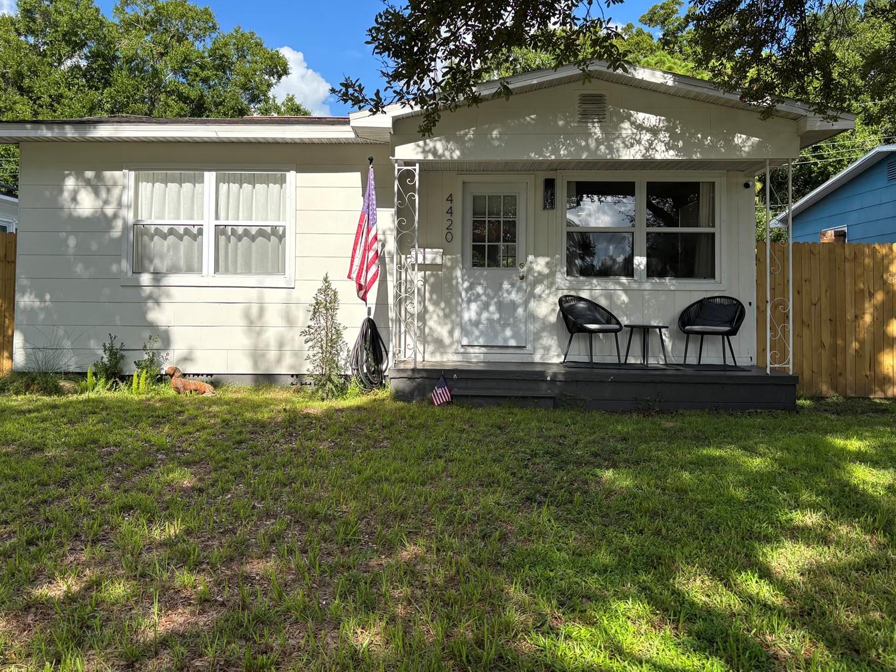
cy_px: 277
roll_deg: -0.5
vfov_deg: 45.2
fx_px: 802
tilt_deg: +0.5
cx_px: 416
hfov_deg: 58.3
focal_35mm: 31
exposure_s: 1/1876
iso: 50
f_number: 1.6
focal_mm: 5.96
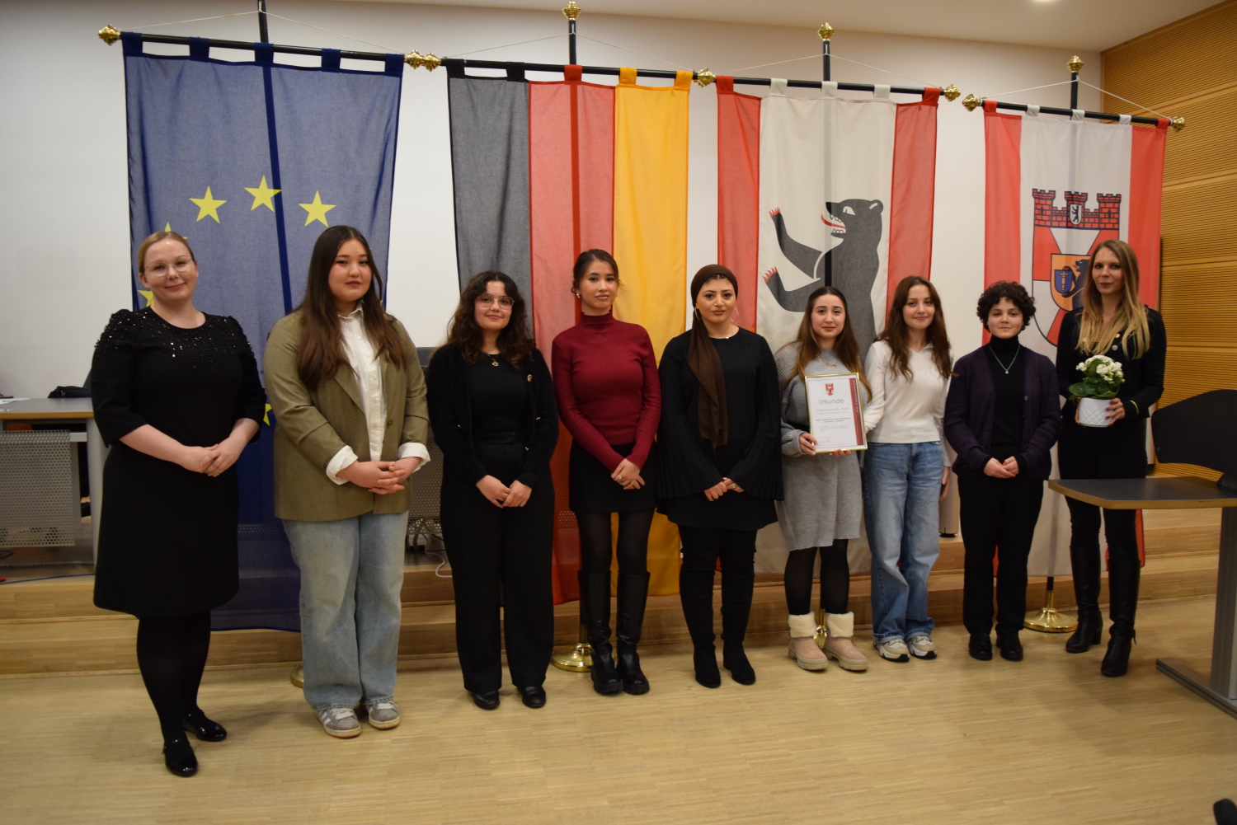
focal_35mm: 27
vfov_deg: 48.0
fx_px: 928
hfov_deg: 67.4
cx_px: 618
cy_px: 412
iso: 800
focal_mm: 18
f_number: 3.5
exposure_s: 1/60
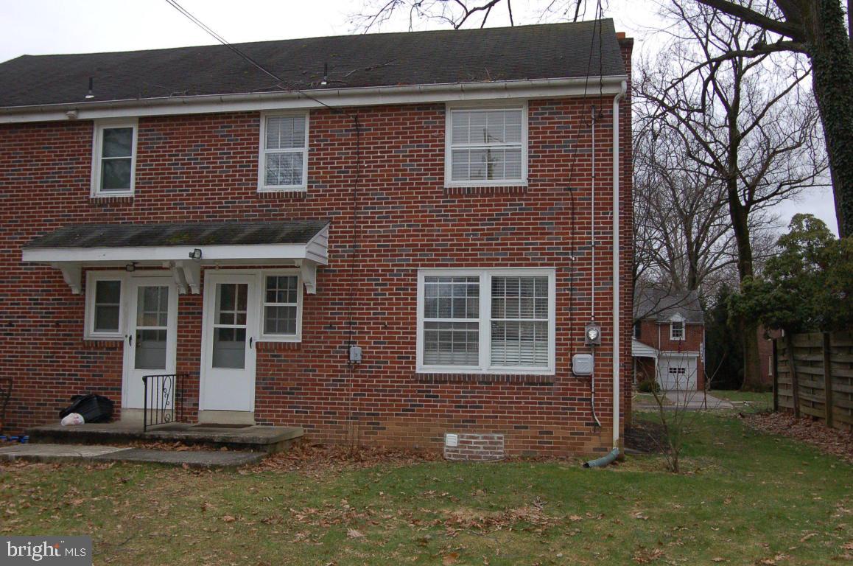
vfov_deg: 38.2
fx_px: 816
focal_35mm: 34
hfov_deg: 55.2
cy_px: 283
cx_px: 426
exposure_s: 1/320
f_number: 6.3
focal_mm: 23
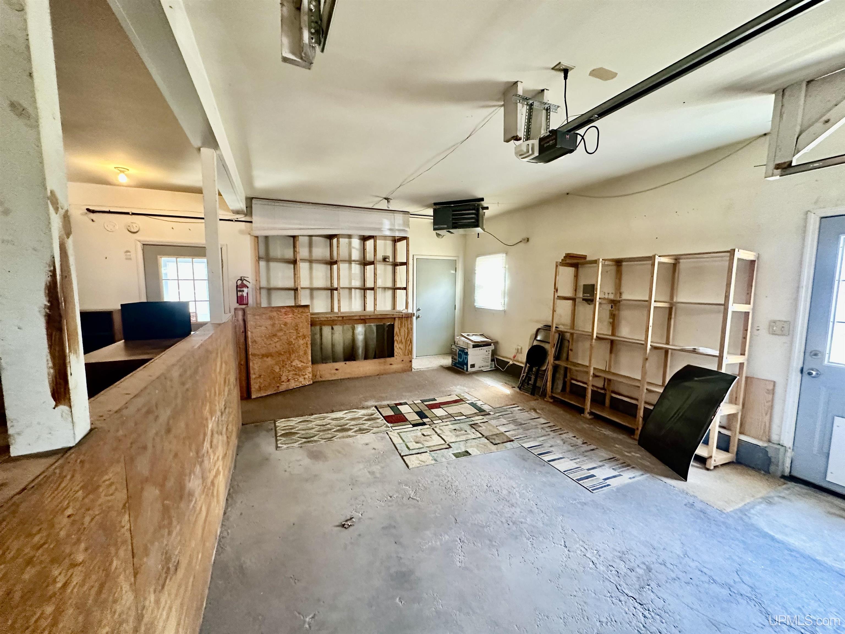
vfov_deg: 85.7
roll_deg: -0.4
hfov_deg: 102.1
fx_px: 342
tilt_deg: -4.2
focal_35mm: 14
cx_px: 422
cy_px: 317
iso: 640
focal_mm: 2.22
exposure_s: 1/60
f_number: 2.2
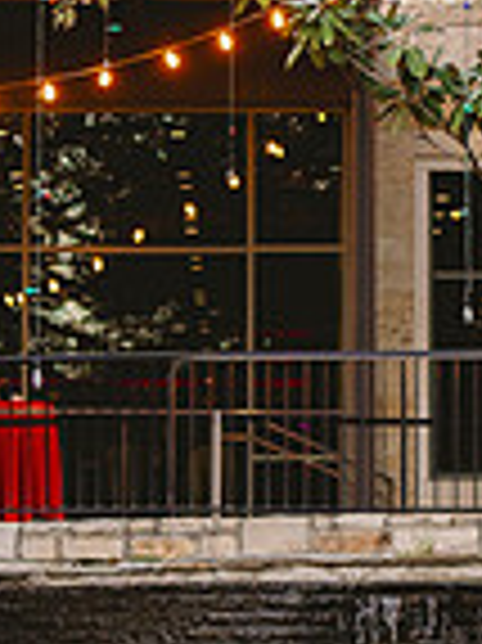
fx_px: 4109
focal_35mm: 221
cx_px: 128
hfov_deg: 6.7
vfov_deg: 9.0
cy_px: 414
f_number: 2
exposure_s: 1/125
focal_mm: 35
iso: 320
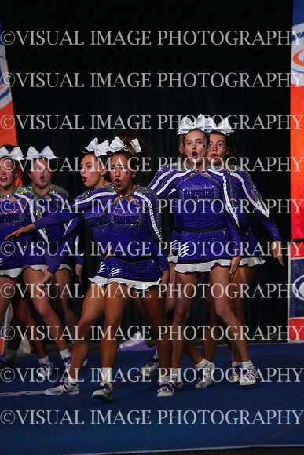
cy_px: 228
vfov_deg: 6.9
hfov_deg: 4.6
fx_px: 3797
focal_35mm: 300
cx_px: 152
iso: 16000
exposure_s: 1/1250
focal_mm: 300
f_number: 5.6
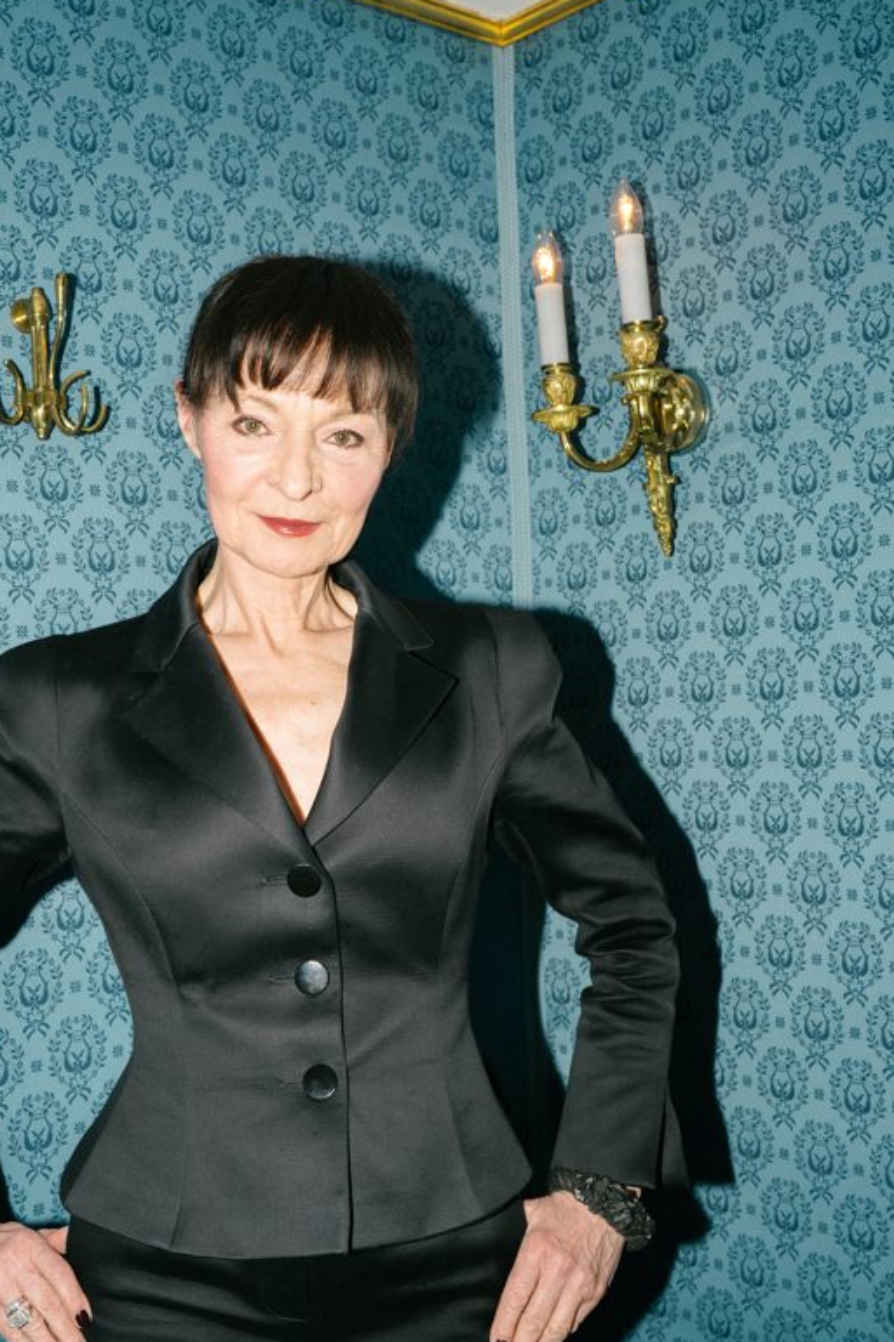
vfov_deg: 49.3
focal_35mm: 39
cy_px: 799
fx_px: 1453
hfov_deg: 33.9
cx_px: 296
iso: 200
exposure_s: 1/125
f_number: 5
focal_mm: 29
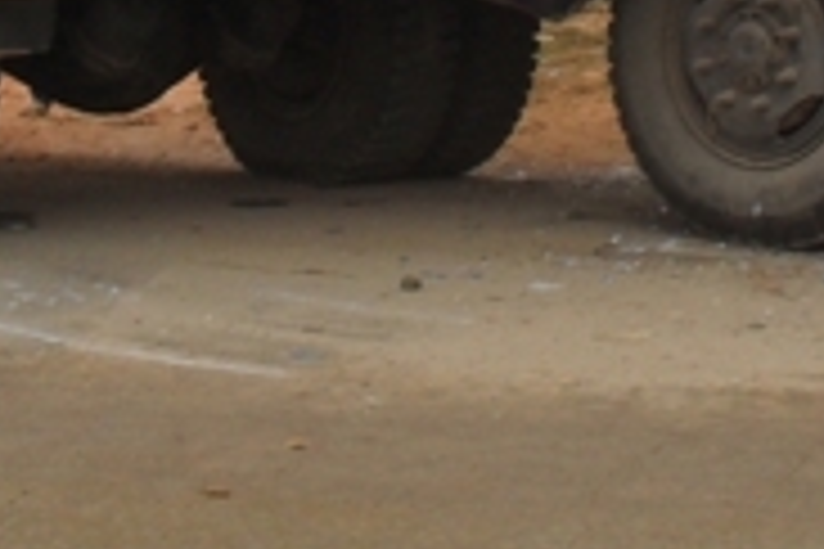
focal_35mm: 127
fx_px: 2907
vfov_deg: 10.3
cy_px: -382
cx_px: 554
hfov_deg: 16.1
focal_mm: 6.3
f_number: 3.2
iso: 100
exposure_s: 1/60
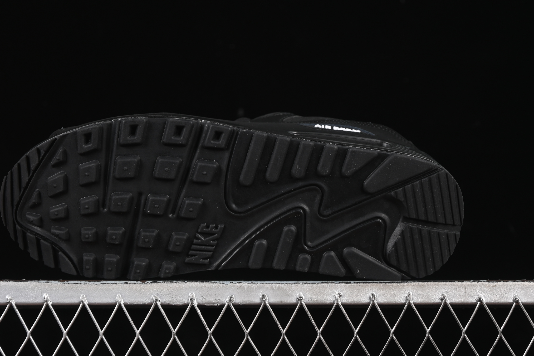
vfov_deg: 14.7
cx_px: 242
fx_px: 1379
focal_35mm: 93
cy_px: 140
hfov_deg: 21.9
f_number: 6.3
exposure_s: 1/50
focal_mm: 50
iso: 160
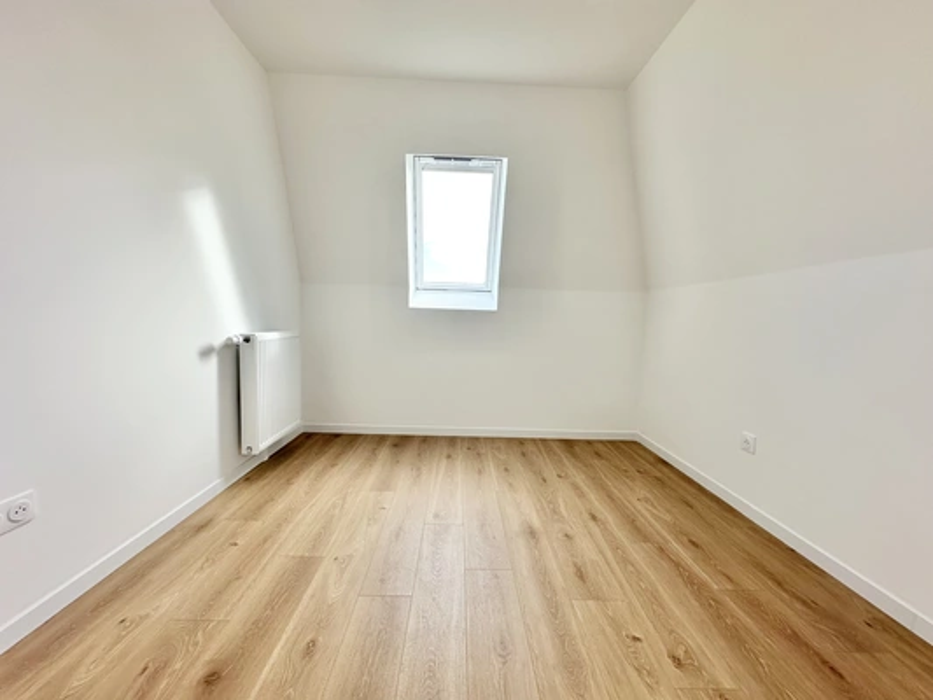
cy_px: 350
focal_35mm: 14
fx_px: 377
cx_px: 466
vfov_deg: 85.7
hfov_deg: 102.1
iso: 40
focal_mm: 2.22
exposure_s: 1/100
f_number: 2.2
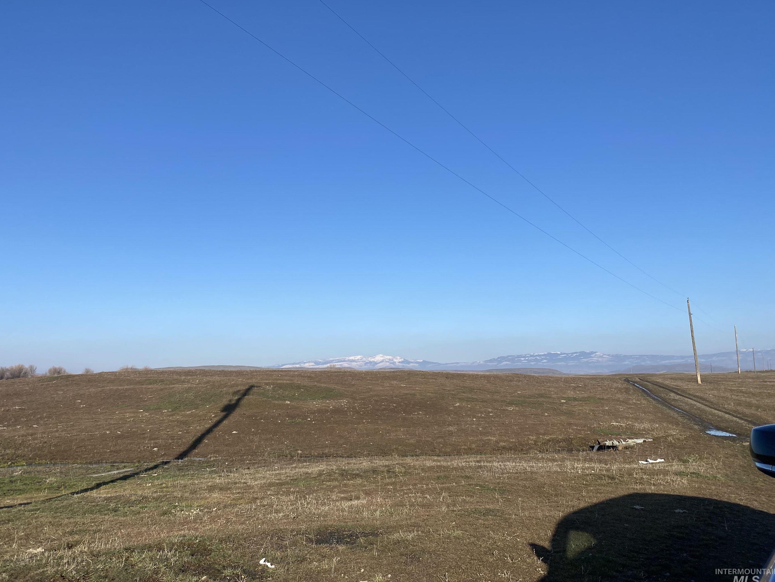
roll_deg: +0.7
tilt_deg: +7.0
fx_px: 649
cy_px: 276
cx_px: 348
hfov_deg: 61.5
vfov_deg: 48.2
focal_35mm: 29
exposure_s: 1/3497
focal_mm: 4.25
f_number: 1.8
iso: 32
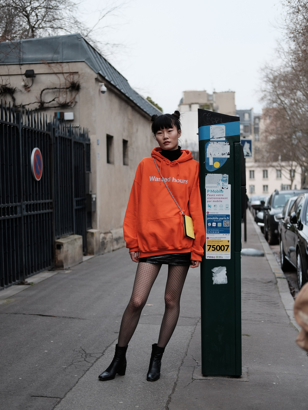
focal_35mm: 58
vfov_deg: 33.2
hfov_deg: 25.2
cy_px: 226
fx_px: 688
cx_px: 155
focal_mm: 35
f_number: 2
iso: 400
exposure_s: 1/4000
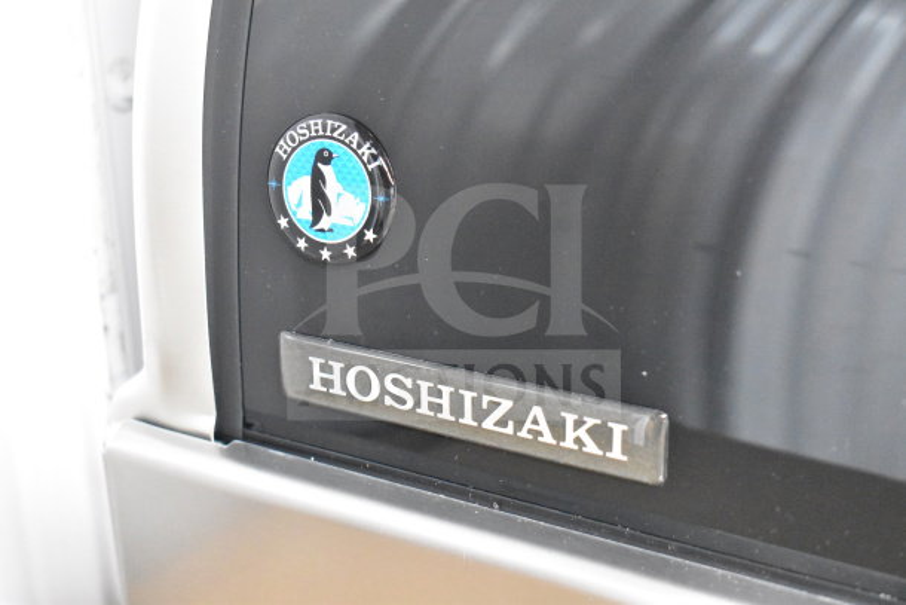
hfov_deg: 33.4
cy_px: 302
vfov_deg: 22.6
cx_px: 453
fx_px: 1510
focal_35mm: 60
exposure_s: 1/60
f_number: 4.8
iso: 14400
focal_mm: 40
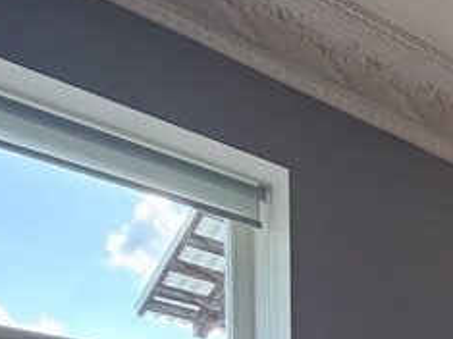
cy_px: 620
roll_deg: -0.7
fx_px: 798
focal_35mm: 61
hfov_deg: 24.0
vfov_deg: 18.5
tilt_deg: -1.4
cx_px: 702
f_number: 2.2
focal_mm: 2.22
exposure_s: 1/121
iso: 160
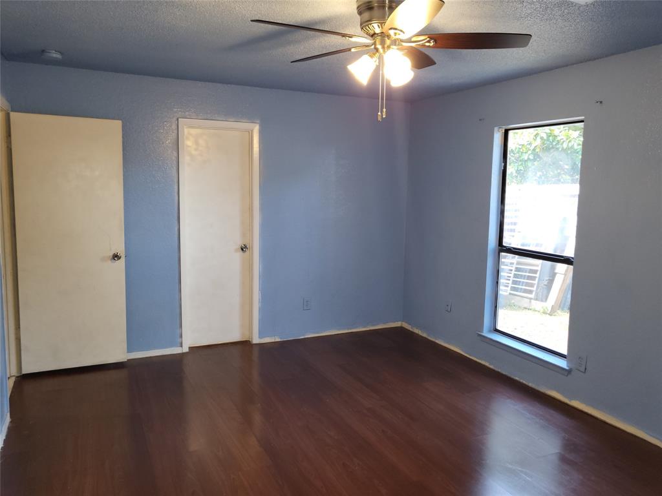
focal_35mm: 26
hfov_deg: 67.3
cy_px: 248
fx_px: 497
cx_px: 331
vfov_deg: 53.1
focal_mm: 4.25
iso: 100
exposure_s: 1/24
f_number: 1.8
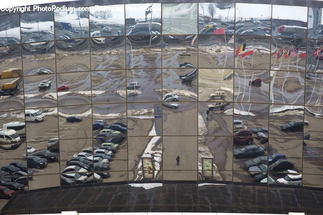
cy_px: 108
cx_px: 162
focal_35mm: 62
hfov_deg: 32.4
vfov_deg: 21.9
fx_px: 556
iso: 640
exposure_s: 1/125
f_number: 5.6
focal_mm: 62
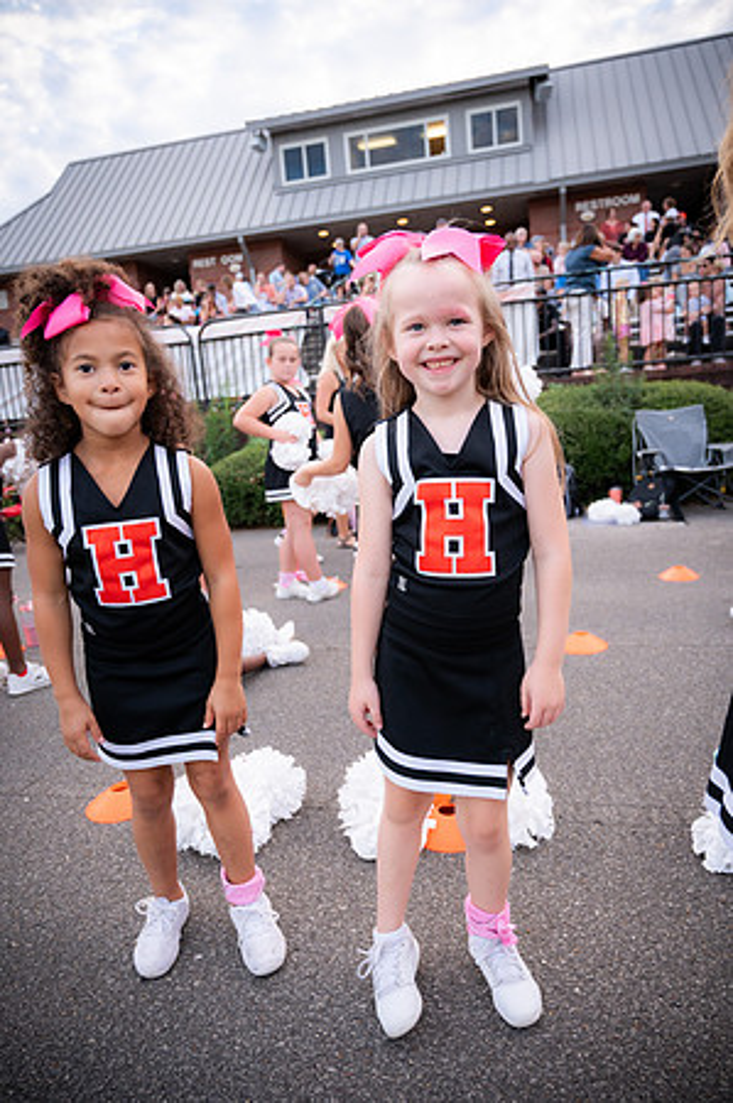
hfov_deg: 53.0
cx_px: 366
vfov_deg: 73.8
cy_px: 552
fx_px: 735
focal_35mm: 24
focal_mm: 24
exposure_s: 1/400
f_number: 4
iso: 640
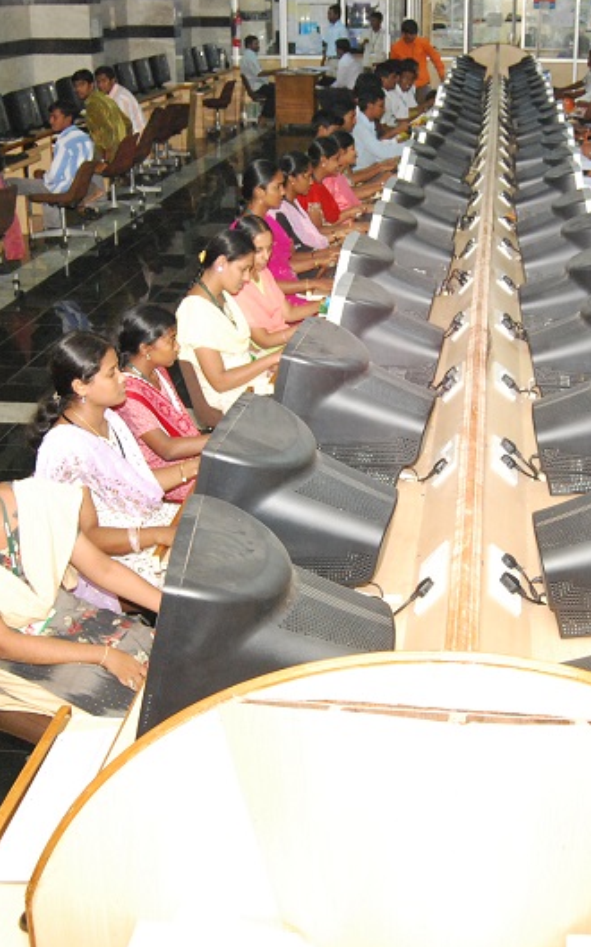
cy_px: 472
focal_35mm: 51
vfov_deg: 39.6
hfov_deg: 25.2
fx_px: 1316
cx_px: 369
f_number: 5
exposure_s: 1/125
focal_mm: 22
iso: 1600
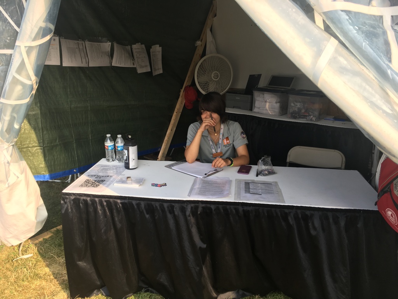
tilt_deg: -12.9
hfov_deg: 61.7
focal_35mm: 29
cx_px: 199
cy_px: 150
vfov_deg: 48.2
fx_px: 333
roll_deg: +5.6
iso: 25
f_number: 2.2
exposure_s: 1/368
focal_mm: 4.15
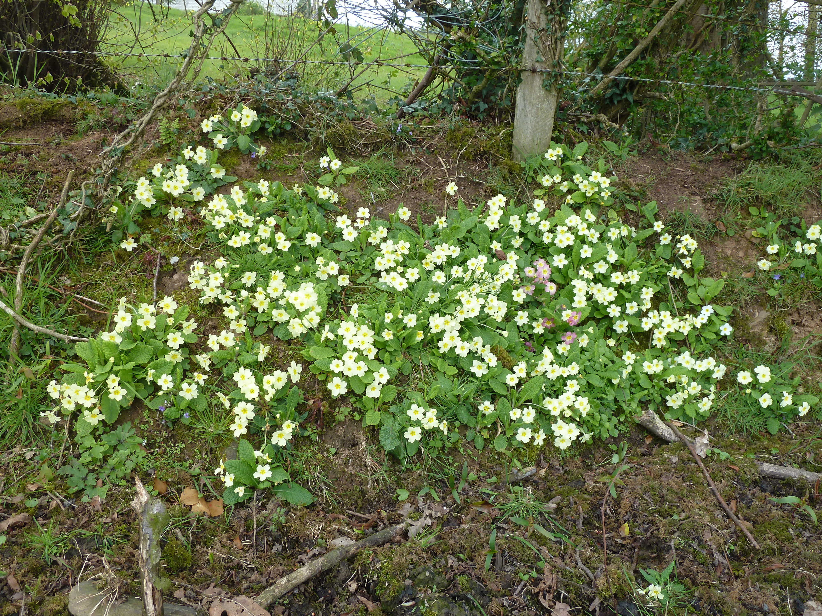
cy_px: 308
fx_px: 689
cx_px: 411
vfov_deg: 48.2
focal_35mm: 29
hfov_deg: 61.7
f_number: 4
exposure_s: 1/125
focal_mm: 4.7
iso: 80
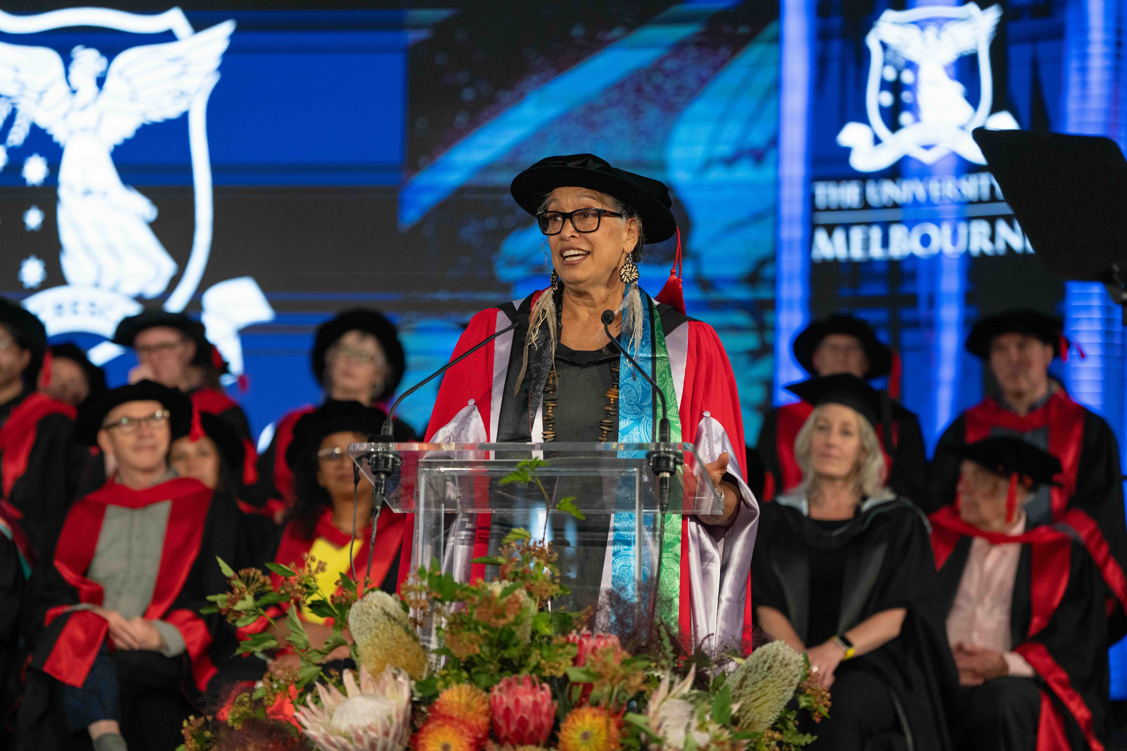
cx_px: 564
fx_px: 3913
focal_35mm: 125
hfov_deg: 16.4
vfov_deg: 11.0
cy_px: 376
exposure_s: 1/1000
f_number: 2.8
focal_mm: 125
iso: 1600
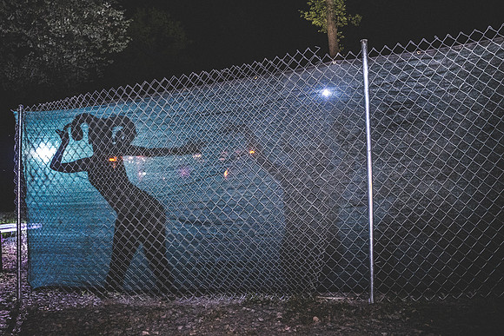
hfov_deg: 63.8
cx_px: 203
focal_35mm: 29
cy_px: 168
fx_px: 401
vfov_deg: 45.5
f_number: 2.8
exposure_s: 1/80
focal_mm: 24
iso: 12800
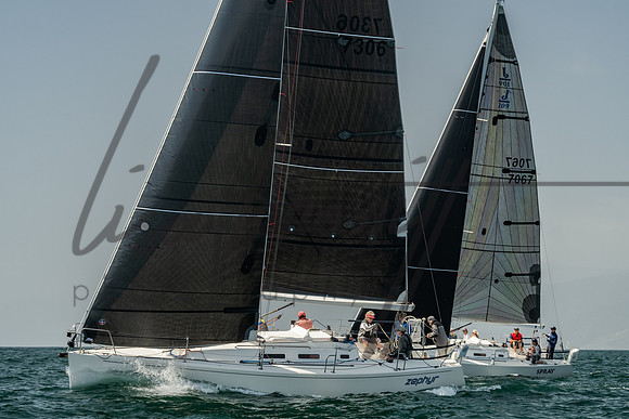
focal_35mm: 118
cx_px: 379
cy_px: 258
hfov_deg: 17.3
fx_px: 2062
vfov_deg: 11.6
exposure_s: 1/800
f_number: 6.3
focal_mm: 84
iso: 320
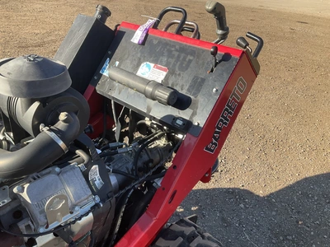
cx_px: 165
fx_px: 276
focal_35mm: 29
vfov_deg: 48.2
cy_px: 124
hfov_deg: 61.7
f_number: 1.8
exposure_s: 1/383
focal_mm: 3
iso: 25
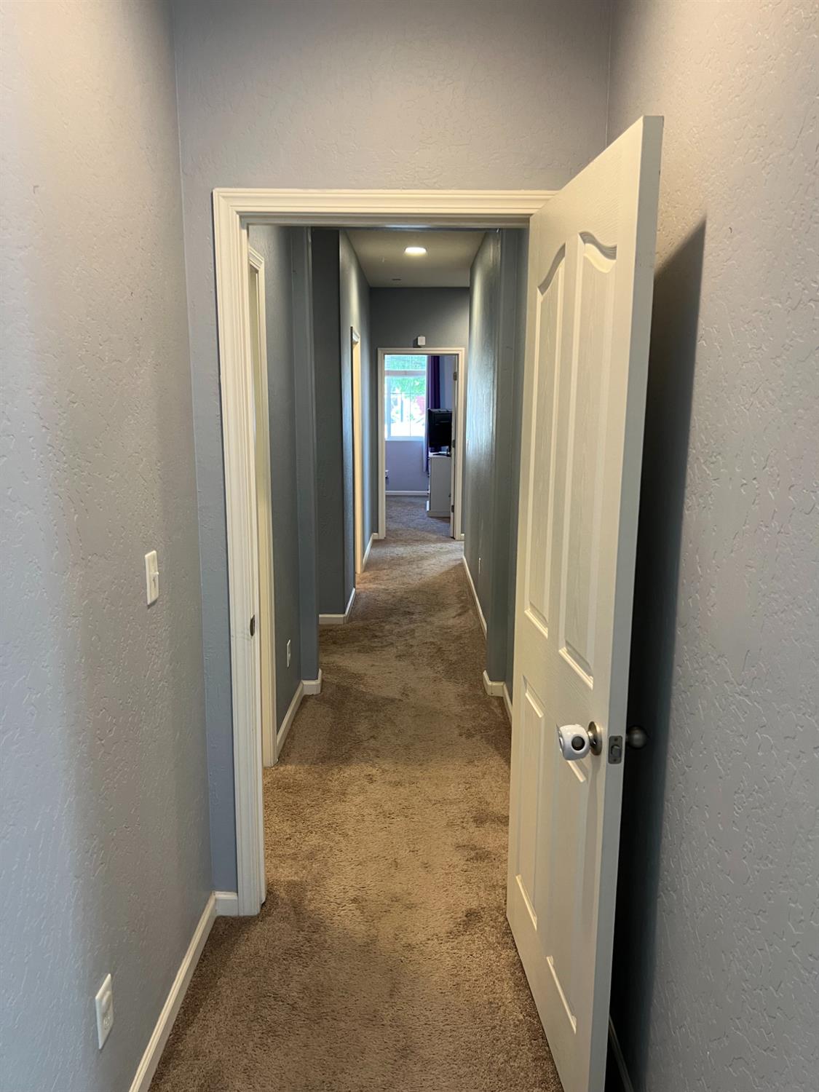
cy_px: 546
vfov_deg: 67.3
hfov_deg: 53.1
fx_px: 820
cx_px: 410
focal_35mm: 26
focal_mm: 5.7
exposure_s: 1/60
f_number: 1.5
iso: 160
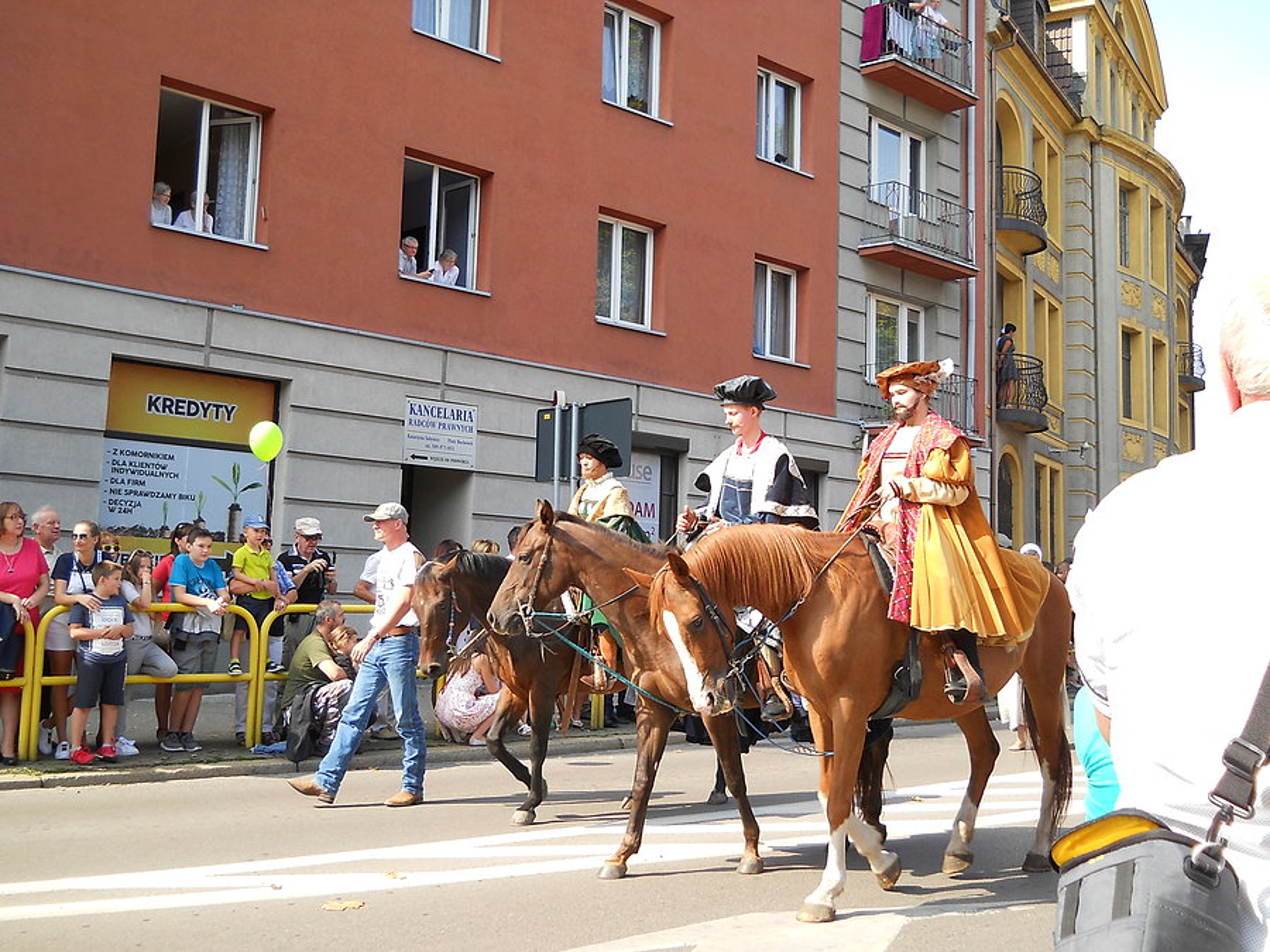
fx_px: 1504
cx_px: 635
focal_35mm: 41
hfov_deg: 45.8
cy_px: 476
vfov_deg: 35.1
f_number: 3.1
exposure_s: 1/250
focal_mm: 6.72
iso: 80
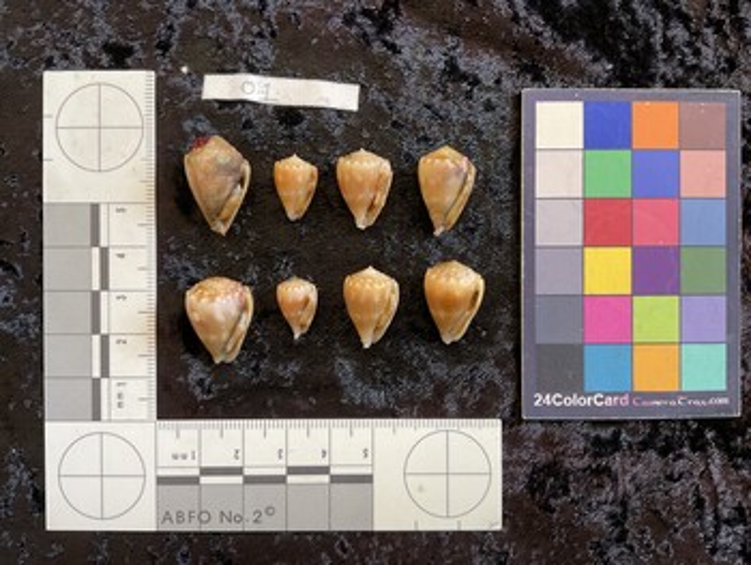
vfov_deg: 48.3
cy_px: 282
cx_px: 376
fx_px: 630
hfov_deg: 61.6
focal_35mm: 29
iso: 50
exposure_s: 1/60
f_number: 1.8
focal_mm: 3
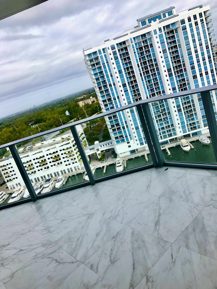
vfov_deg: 63.4
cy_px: 144
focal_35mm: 28
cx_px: 108
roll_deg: +19.4
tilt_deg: -12.3
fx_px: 234
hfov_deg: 49.7
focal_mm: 4
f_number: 1.8
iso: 20
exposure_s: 1/500
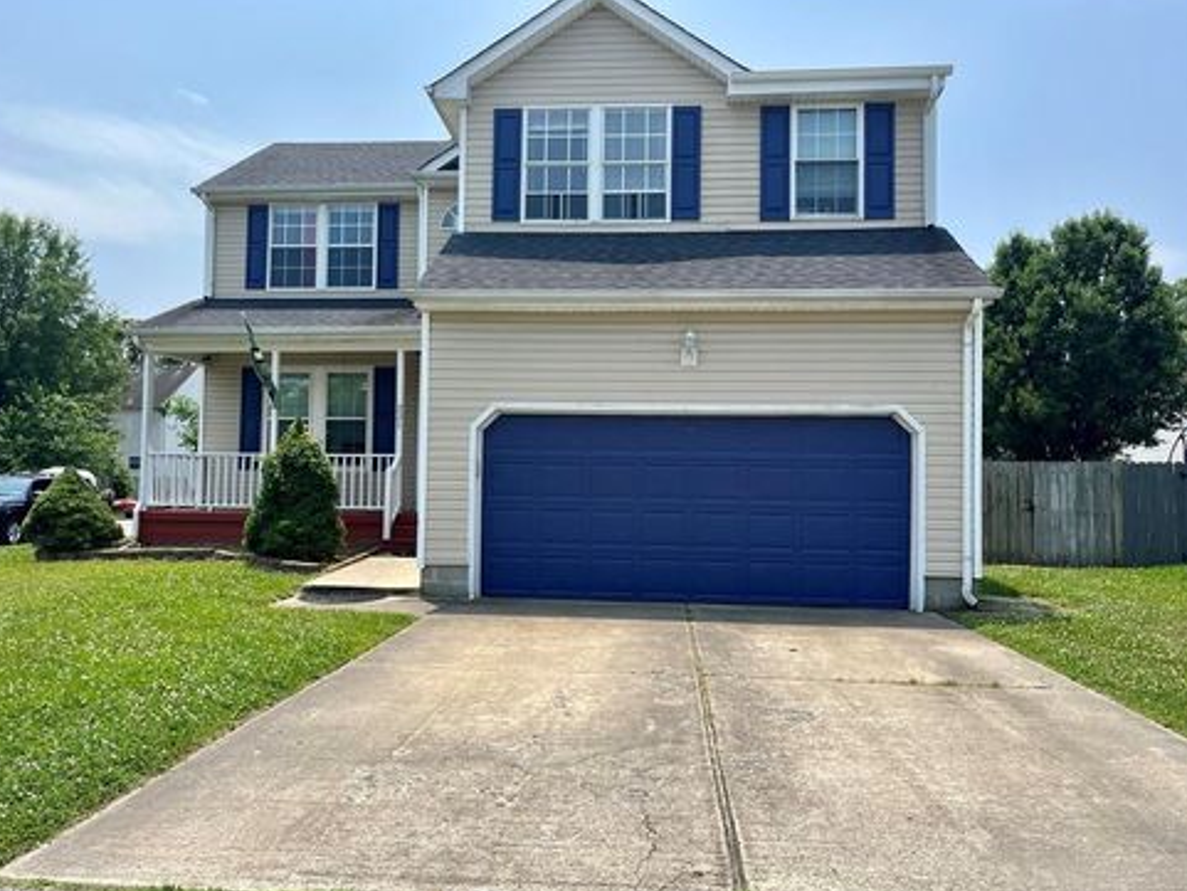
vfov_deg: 51.4
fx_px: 926
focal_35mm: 27
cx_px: 577
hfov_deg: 65.3
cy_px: 443
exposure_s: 1/3521
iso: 50
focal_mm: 5.1
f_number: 1.6
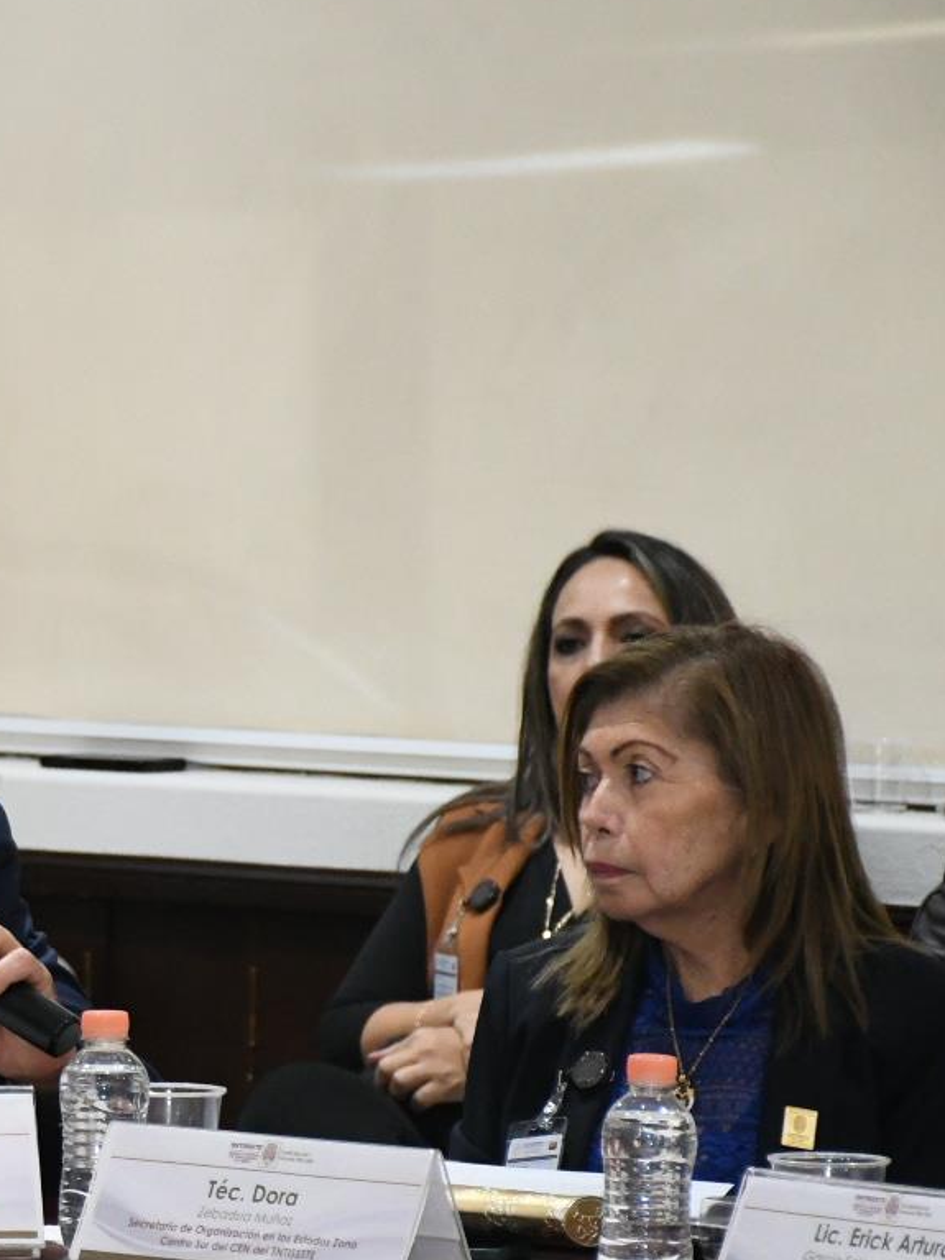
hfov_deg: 5.7
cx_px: -268
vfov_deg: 7.7
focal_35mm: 258
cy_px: 836
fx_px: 9394
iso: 4000
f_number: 5.3
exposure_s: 1/100
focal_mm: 85
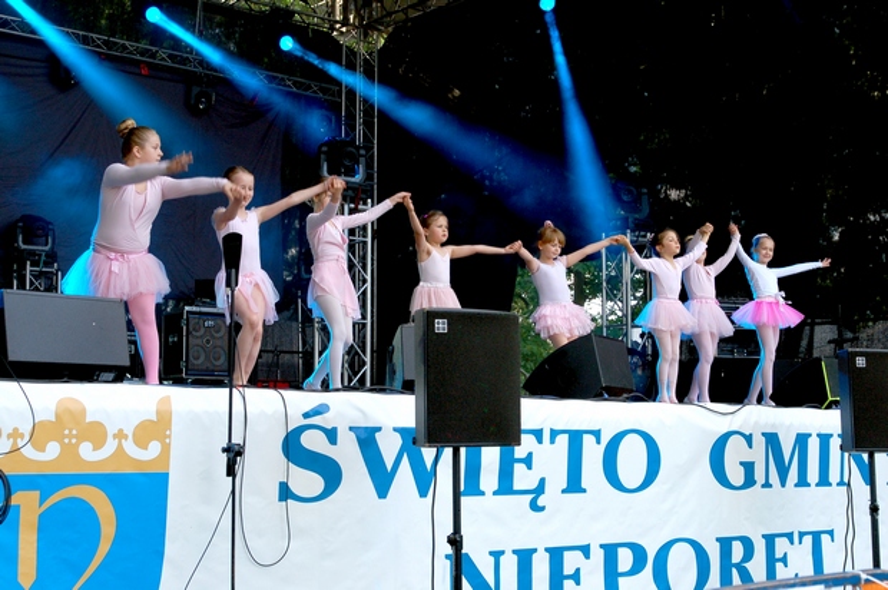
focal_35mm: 57
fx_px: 1404
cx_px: 444
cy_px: 295
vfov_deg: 23.7
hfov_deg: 35.1
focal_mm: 38
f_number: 6.3
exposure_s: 1/125
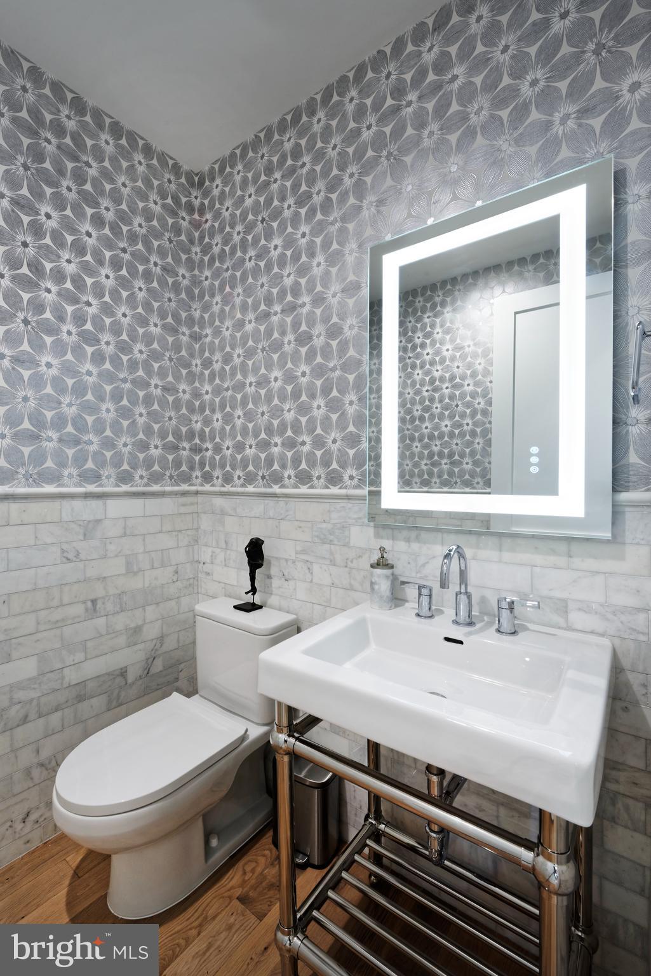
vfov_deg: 104.2
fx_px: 379
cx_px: 326
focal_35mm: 14
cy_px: 488
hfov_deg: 81.2
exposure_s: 1/1.3
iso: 200
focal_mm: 14
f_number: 14
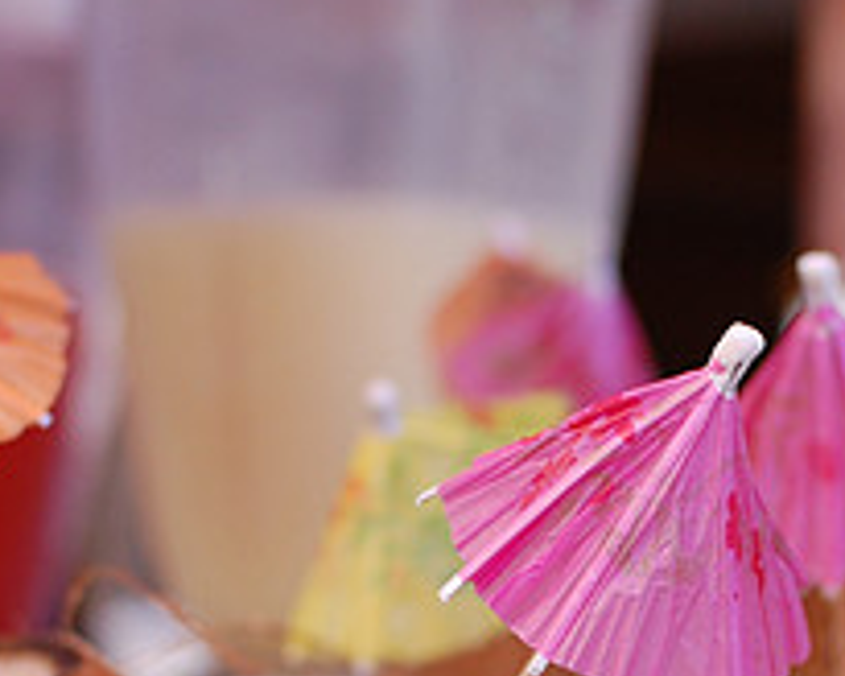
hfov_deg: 13.8
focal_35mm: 139
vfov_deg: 11.0
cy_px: 680
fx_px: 3484
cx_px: 519
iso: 400
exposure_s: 1/160
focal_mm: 35
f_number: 3.5
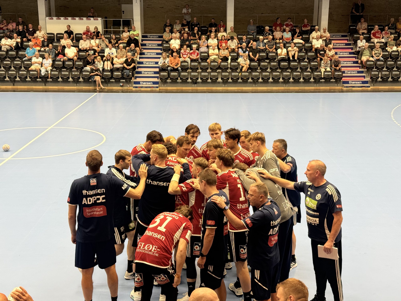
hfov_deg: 39.7
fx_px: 556
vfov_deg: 30.3
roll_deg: -0.8
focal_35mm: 48
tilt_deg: -13.4
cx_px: 200
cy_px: 150
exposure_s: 1/100
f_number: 1.78
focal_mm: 6.76
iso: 64
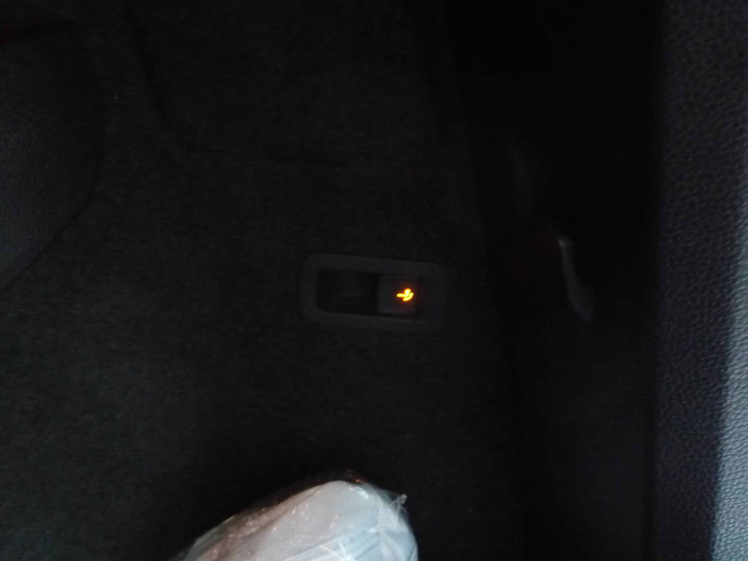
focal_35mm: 30
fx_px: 648
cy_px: 280
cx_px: 374
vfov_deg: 46.8
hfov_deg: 60.0
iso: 800
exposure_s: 1/8
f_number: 3.3
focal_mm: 5.2
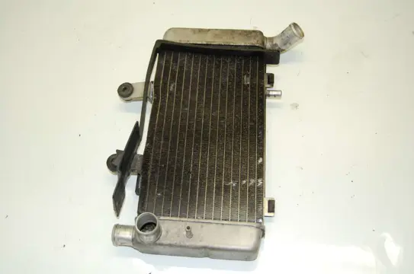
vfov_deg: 29.8
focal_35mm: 45
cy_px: 137
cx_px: 207
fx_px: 517
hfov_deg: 43.7
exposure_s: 1/60
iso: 400
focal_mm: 30
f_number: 4.2
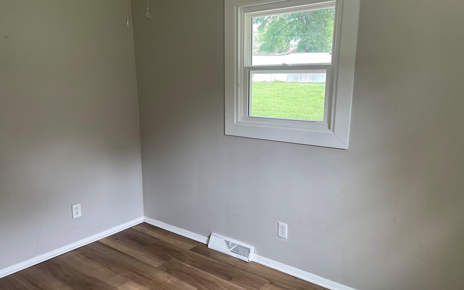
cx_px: 230
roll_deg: +0.7
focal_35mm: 27
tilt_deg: -14.8
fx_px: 341
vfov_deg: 45.9
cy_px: 166
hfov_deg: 68.4
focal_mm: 5.1
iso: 80
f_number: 1.6
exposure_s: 1/120
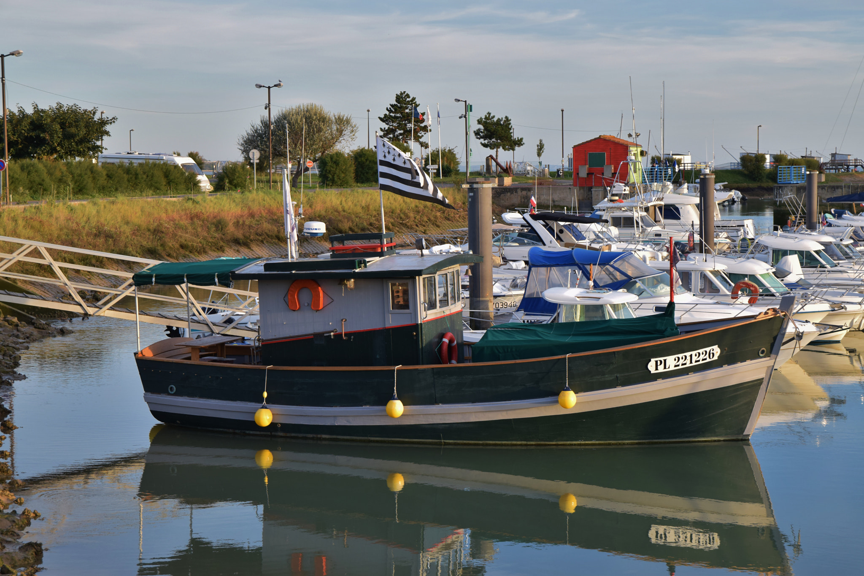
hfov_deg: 27.0
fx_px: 1800
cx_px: 432
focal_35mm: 75
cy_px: 288
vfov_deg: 18.2
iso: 400
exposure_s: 1/250
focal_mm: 50
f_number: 8
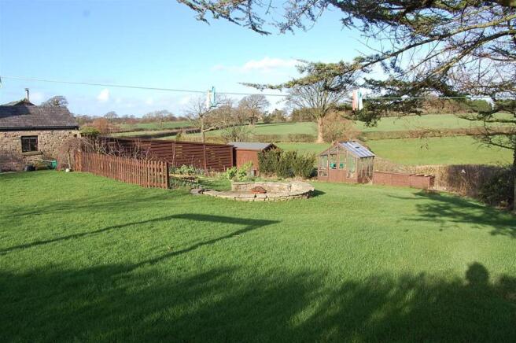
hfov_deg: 67.4
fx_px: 387
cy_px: 172
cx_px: 258
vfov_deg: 47.8
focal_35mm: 27
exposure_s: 1/250
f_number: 8
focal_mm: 18
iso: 200
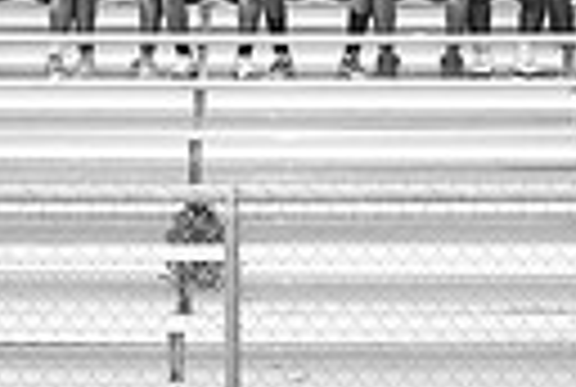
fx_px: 2534
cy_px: -236
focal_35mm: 158
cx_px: 171
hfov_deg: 12.9
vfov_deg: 8.5
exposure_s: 1/400
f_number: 3.6
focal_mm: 23
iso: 200
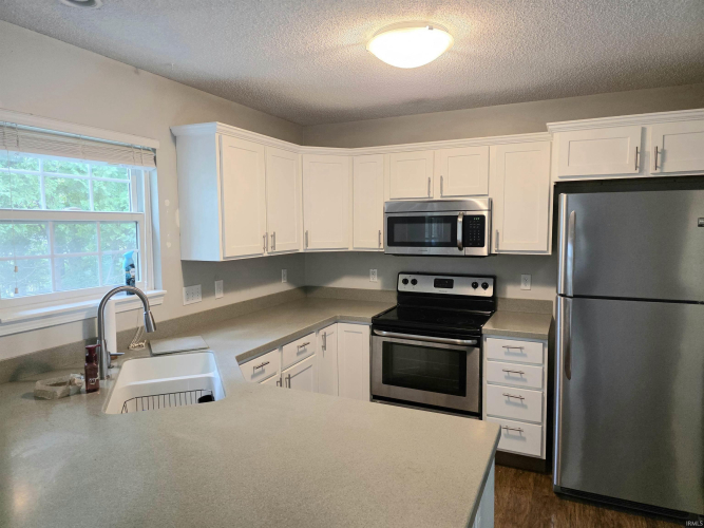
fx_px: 468
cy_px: 264
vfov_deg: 58.9
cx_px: 352
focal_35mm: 23
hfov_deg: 73.9
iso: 320
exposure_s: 1/120
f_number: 1.7
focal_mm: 6.3
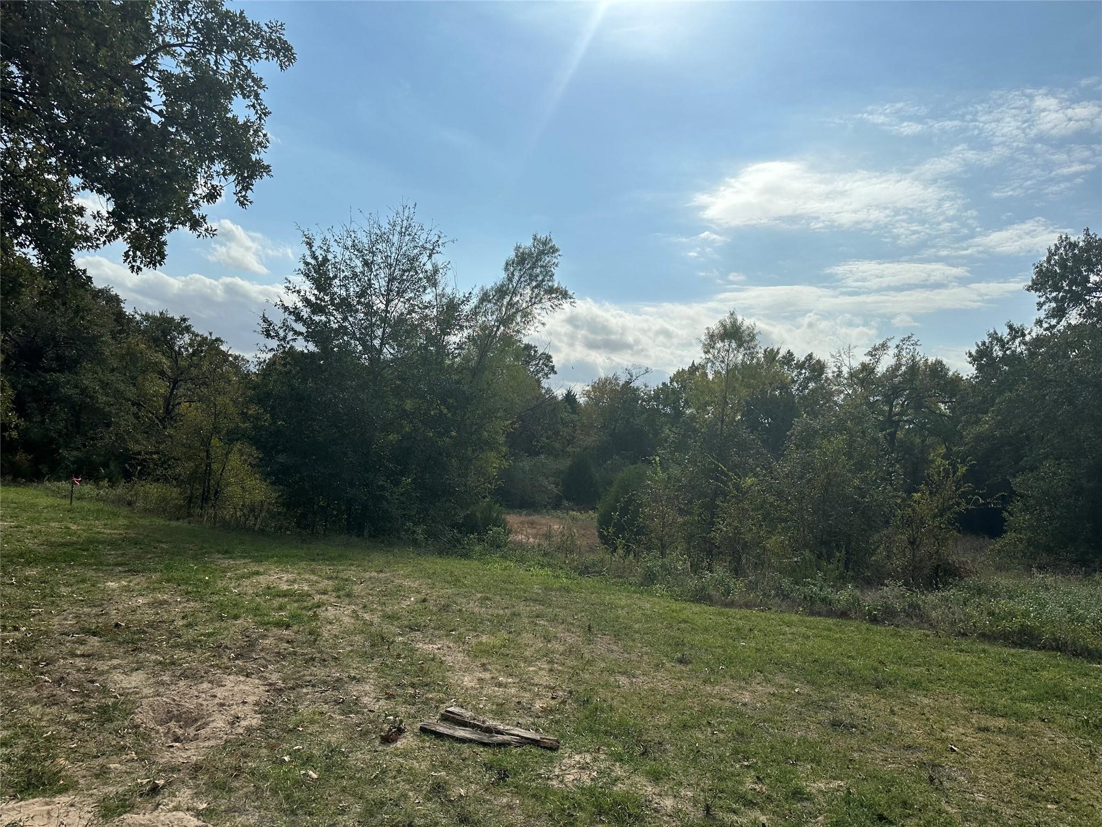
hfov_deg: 71.6
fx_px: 764
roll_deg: -5.2
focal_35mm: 24
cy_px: 414
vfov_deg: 56.8
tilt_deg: +4.1
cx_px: 551
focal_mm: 6.86
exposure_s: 1/18519
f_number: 1.78
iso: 80
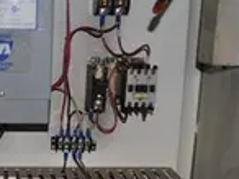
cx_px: -38
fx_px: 545
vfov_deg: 18.3
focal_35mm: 79
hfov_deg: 23.0
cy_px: 156
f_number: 3.8
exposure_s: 1/60
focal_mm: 20
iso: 640
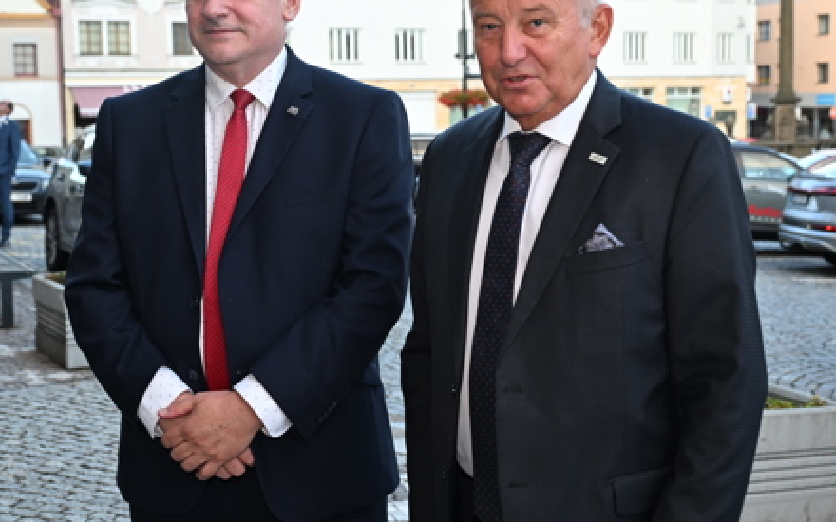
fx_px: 1276
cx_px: 388
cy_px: 243
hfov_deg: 36.3
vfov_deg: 23.1
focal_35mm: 56
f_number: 4.5
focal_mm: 35
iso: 800
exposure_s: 1/320
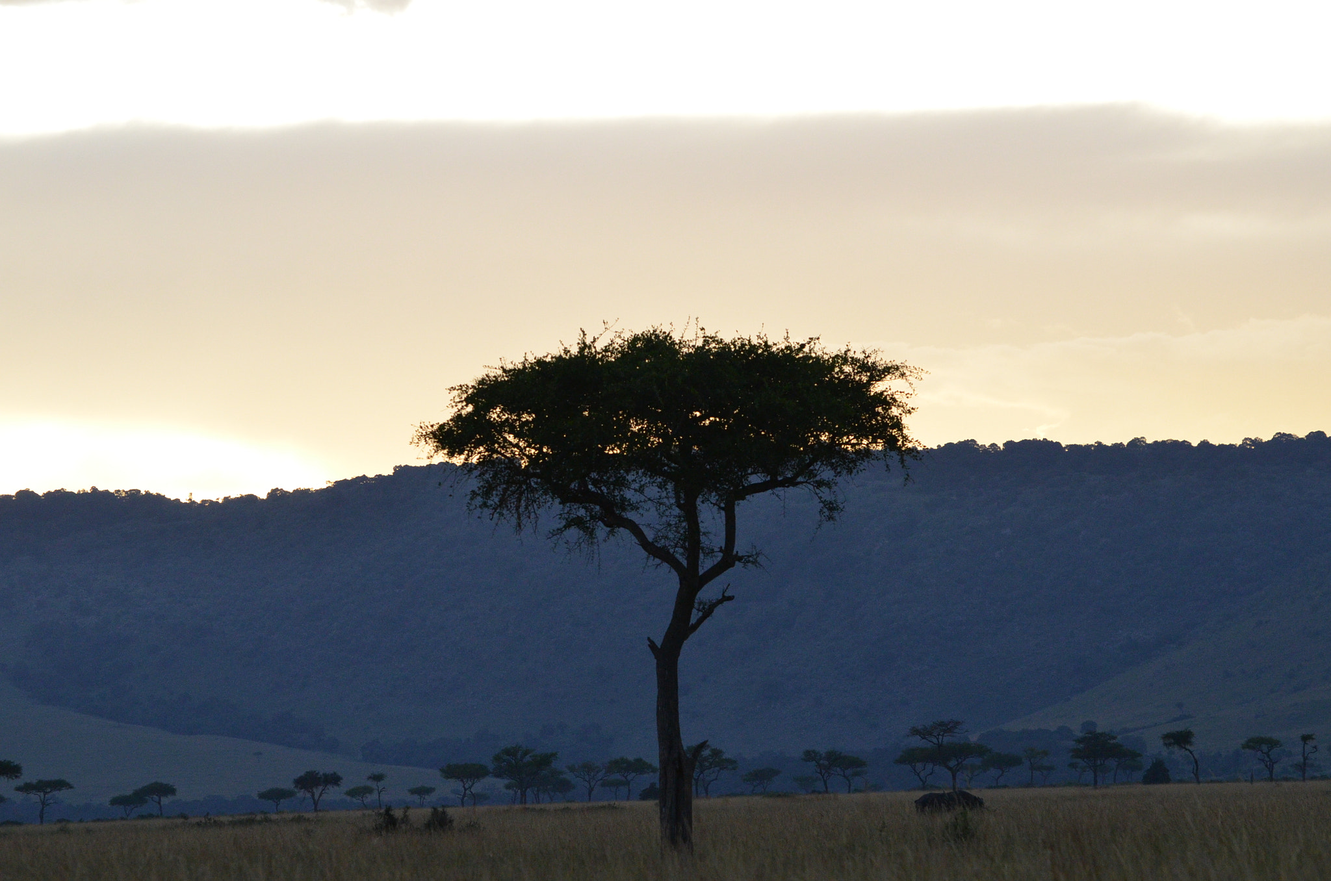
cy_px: 440
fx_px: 6751
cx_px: 666
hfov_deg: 11.3
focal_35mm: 183
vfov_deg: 7.5
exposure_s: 1/640
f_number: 6.3
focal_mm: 122
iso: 1600
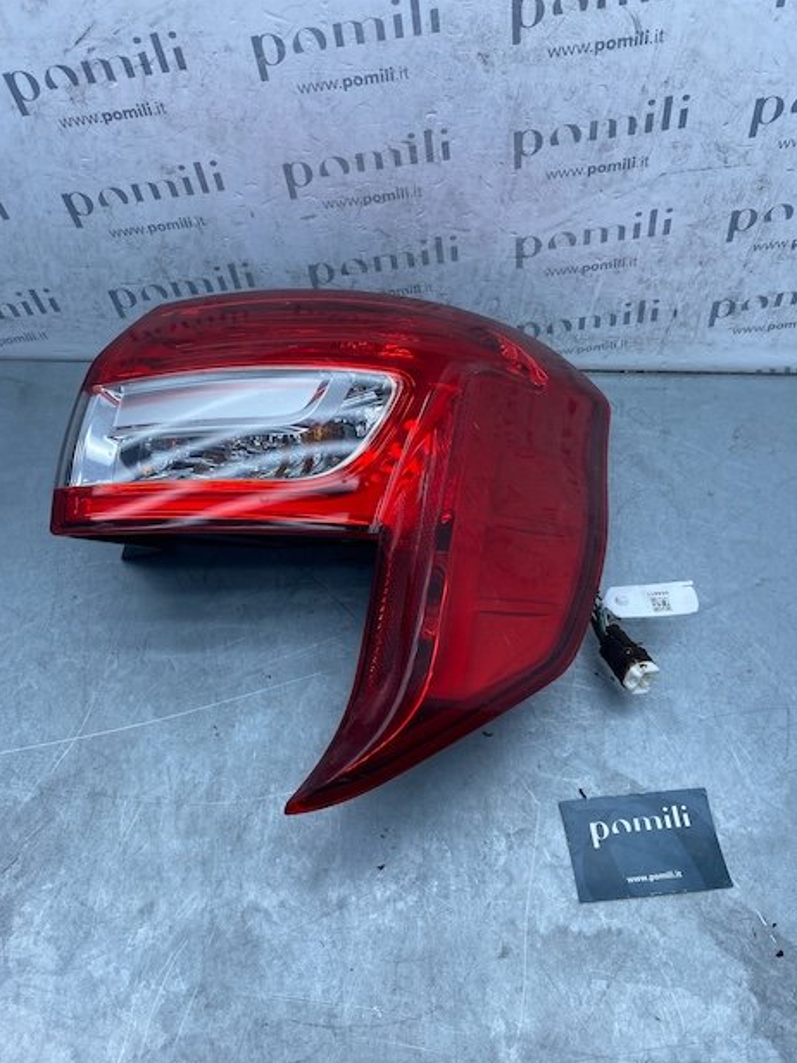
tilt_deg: -55.6
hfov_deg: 51.4
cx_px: 397
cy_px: 549
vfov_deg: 65.3
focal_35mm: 27
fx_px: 829
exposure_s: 1/810
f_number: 1.8
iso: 32
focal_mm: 4.25
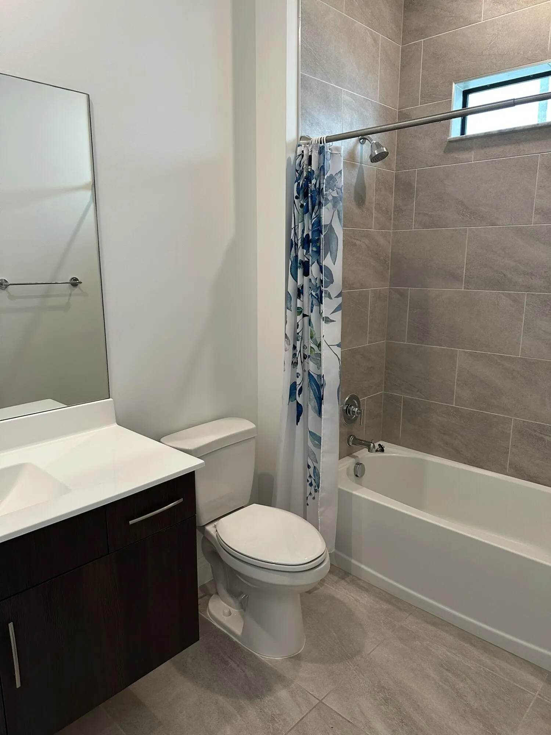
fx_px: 509
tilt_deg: -12.1
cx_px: 276
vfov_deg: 71.6
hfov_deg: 56.8
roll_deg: -1.2
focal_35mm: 24
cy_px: 368
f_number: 1.78
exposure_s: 1/120
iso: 200
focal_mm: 6.86
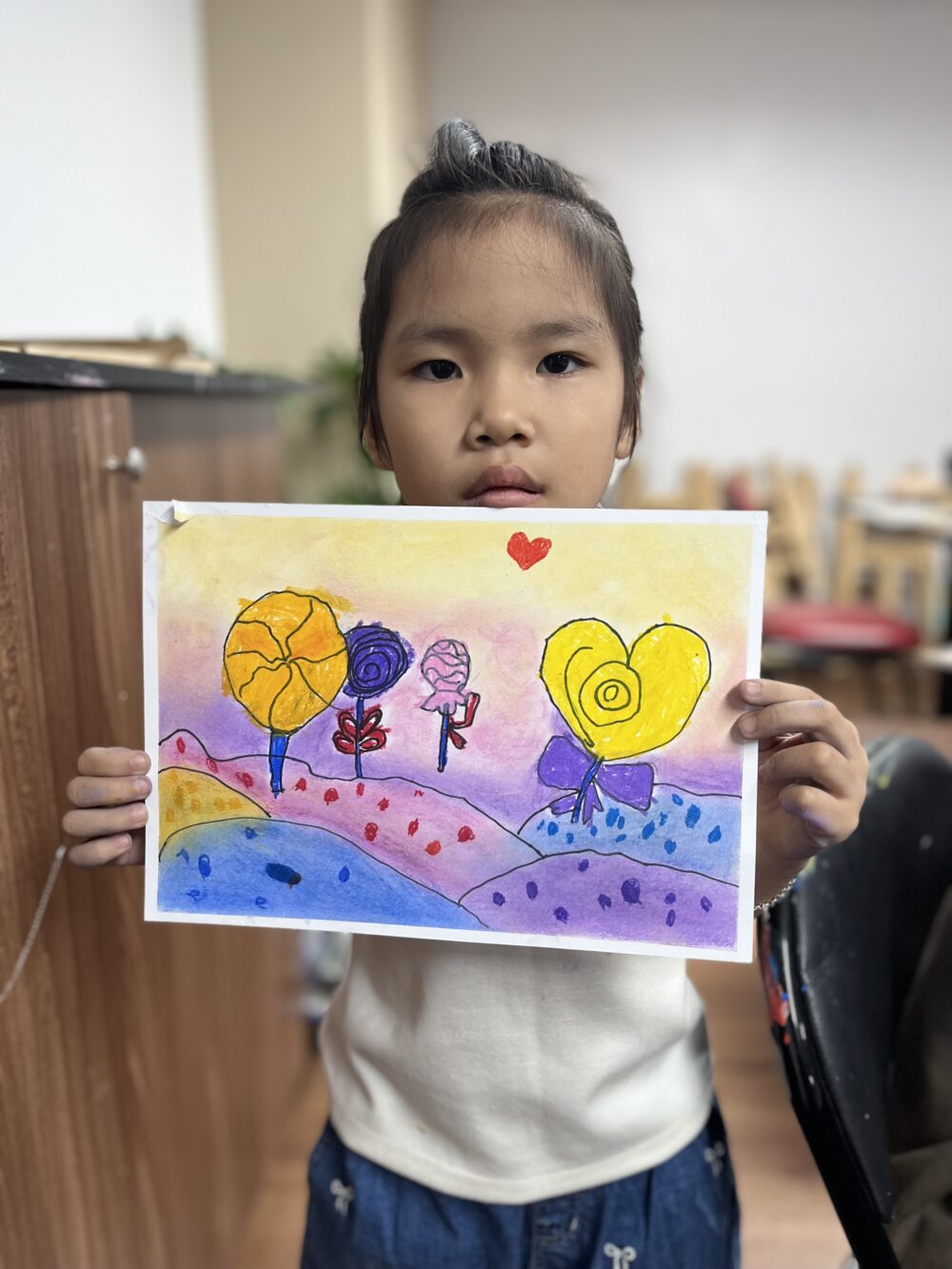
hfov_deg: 53.1
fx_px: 953
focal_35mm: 26
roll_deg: +0.9
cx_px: 476
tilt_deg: -14.2
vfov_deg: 67.3
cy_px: 634
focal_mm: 5.1
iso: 125
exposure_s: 1/100
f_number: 1.6
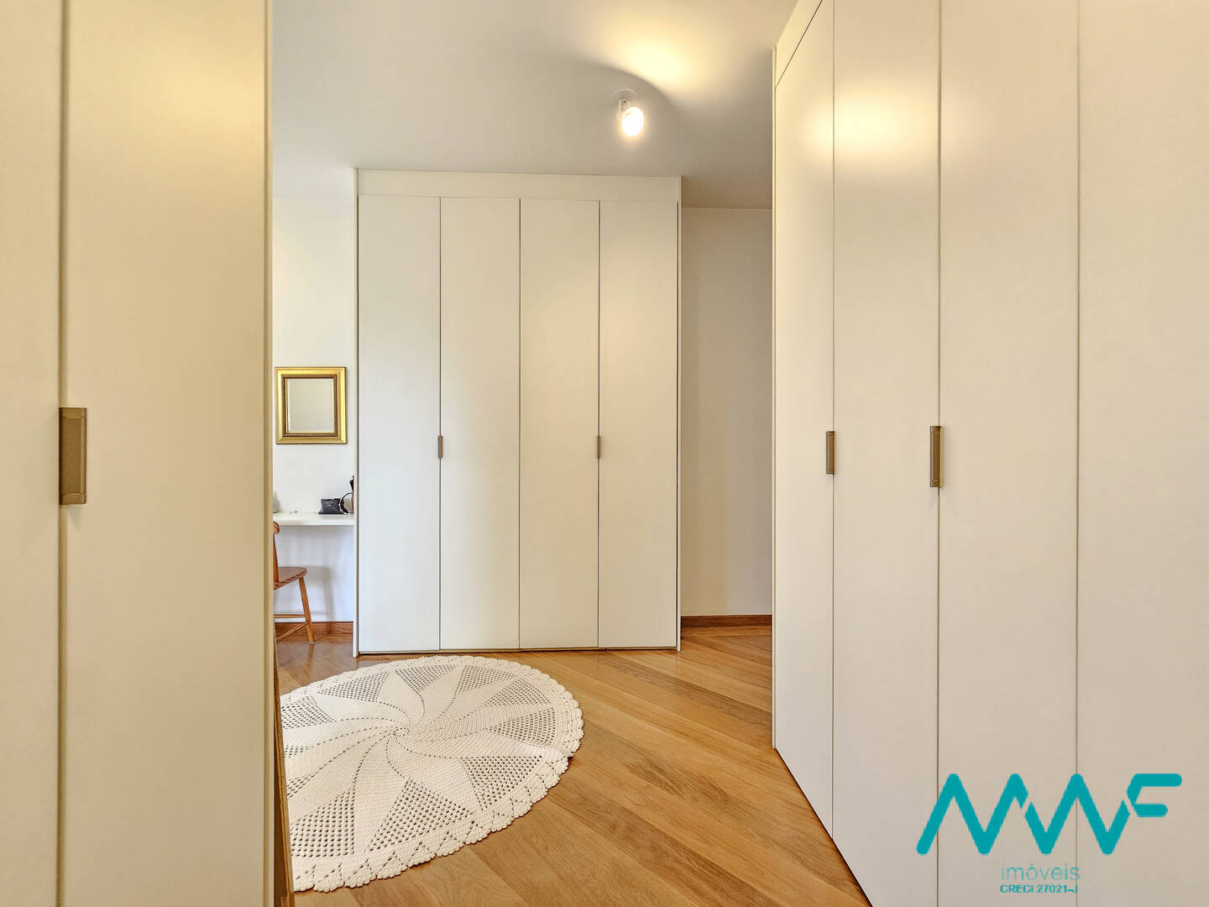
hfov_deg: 106.2
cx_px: 604
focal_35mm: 13
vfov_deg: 89.9
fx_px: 454
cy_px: 454
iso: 200
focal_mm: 2.2
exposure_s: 1/60
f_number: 2.2
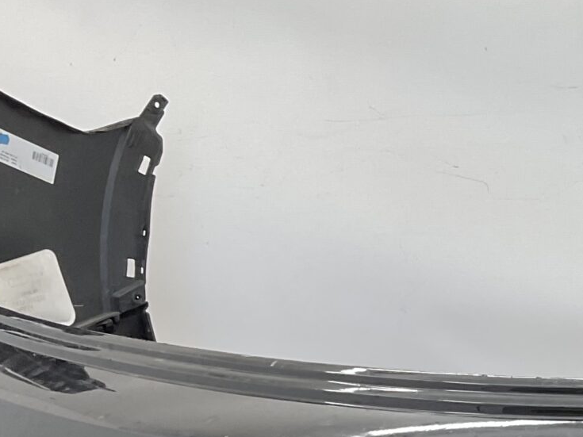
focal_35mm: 101
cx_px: 766
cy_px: 378
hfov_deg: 18.1
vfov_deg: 14.5
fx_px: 1701
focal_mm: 3
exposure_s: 1/100
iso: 25
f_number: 1.8
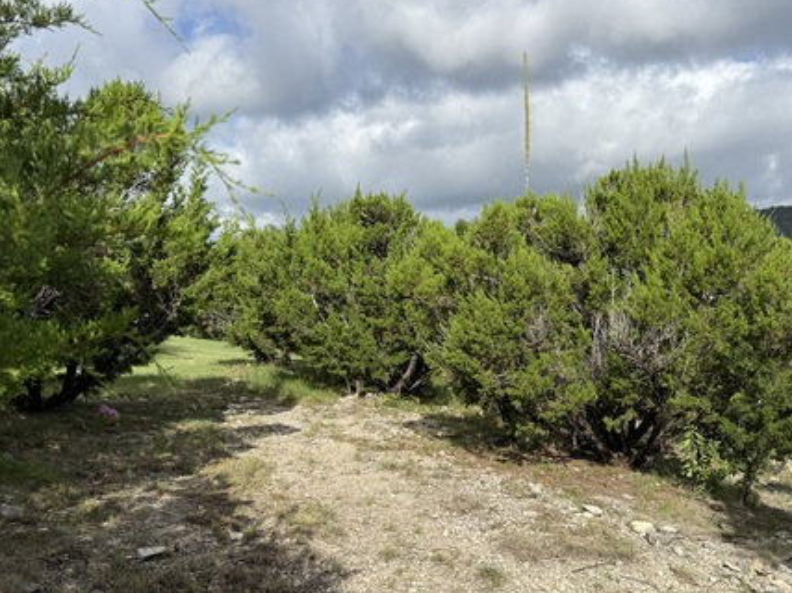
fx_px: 823
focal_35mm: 36
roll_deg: +1.6
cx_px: 414
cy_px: 374
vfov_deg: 39.4
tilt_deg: -6.8
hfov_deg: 51.4
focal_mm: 6.76
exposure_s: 1/5319
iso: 80
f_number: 1.78
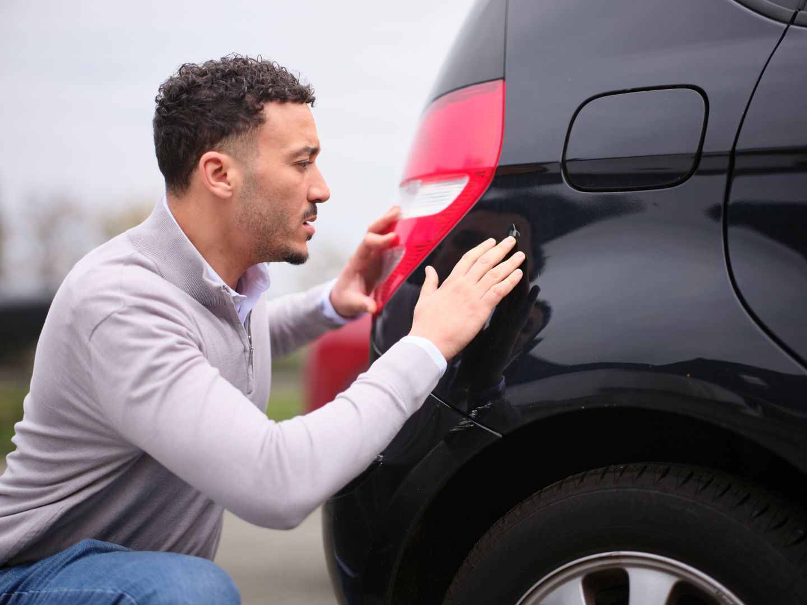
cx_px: 404
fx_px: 1469
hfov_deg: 30.7
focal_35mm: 63
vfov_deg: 23.3
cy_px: 302
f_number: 1.7
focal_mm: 80
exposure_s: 1/2000
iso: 400
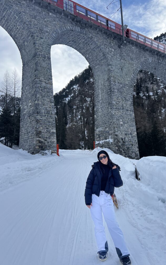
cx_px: 97
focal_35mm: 28
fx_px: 203
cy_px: 134
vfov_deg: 66.5
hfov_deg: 44.4
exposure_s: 1/1779
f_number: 1.5
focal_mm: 5.7
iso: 50
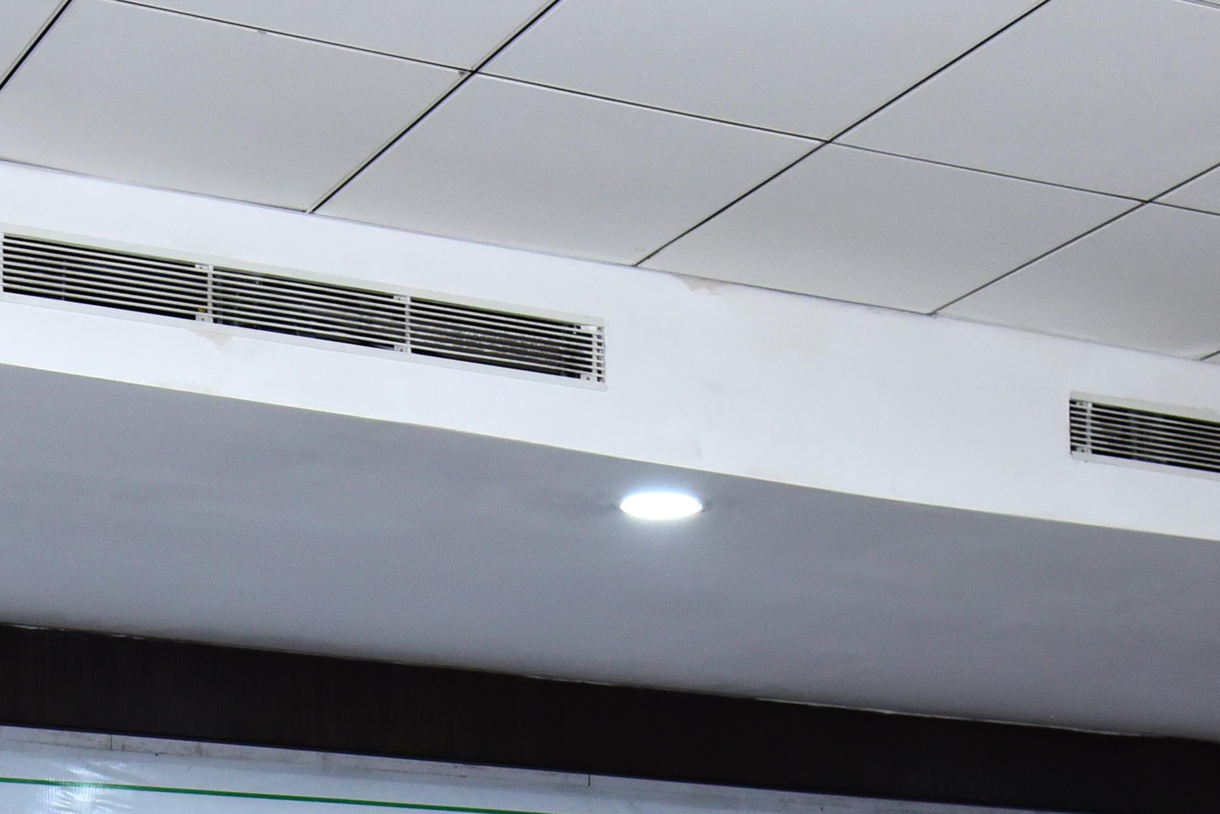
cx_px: 291
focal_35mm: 87
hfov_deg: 23.1
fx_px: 2949
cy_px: 995
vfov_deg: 15.1
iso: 1600
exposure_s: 1/125
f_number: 5.6
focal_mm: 32
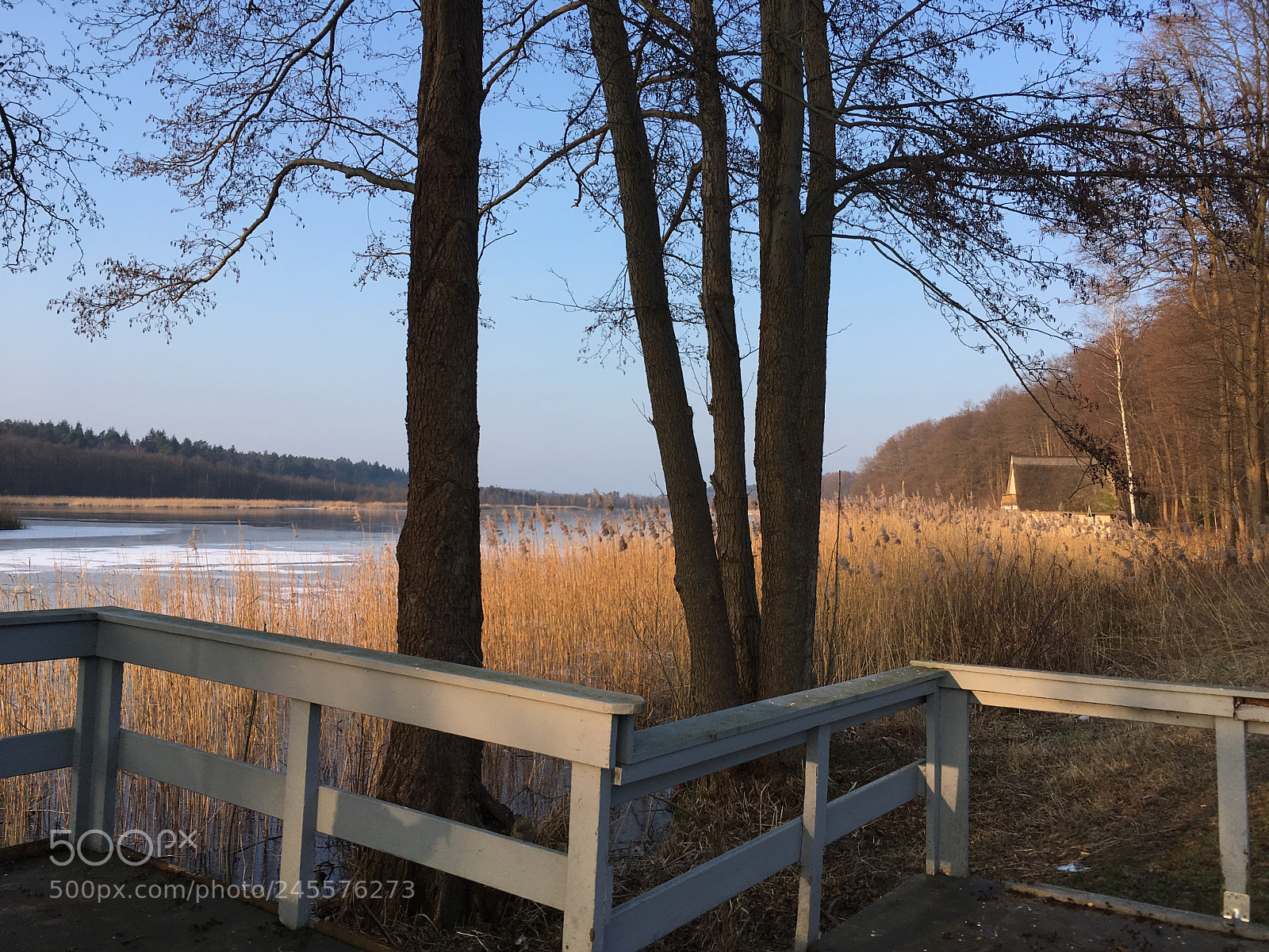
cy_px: 476
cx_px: 634
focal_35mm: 29
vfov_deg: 48.2
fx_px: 1063
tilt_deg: +1.5
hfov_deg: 61.7
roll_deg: -0.6
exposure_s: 1/478
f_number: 2.2
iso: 25
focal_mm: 4.15
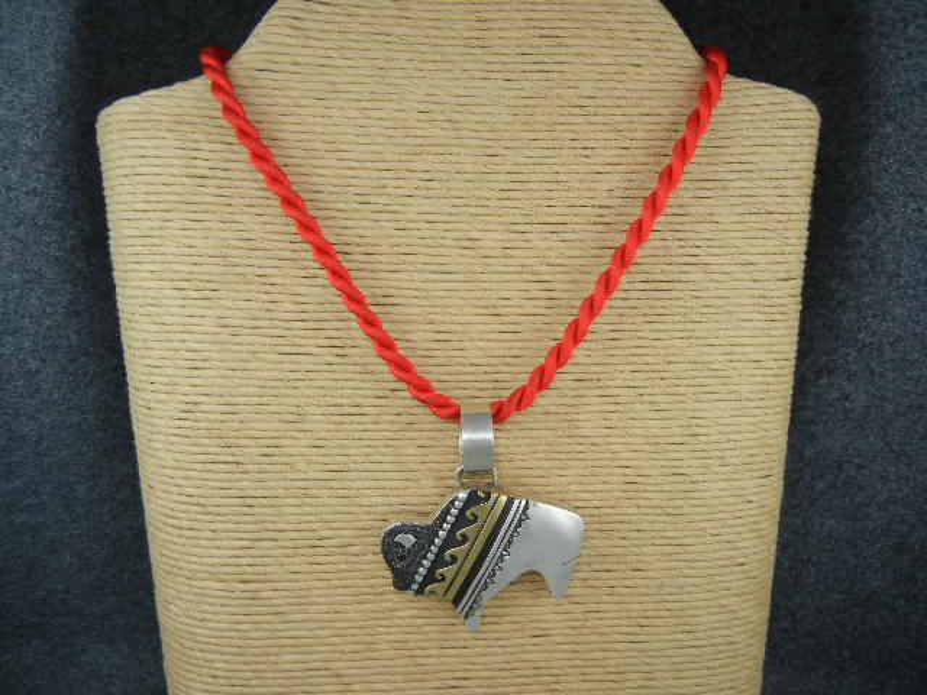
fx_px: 803
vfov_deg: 46.8
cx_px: 464
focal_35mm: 30
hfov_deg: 60.0
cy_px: 348
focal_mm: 5.4
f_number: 3.5
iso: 188
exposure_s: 1/31.3
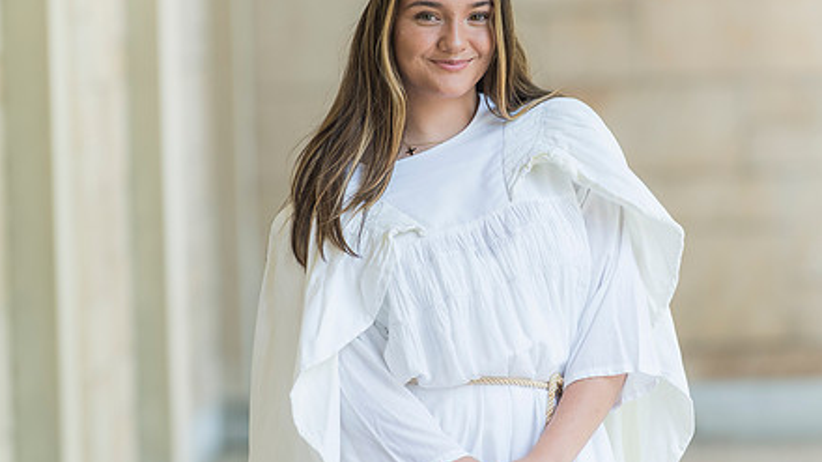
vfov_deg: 4.3
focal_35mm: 282
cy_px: 141
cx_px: 488
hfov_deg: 7.7
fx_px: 6144
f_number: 3.5
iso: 320
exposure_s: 1/200
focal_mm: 200
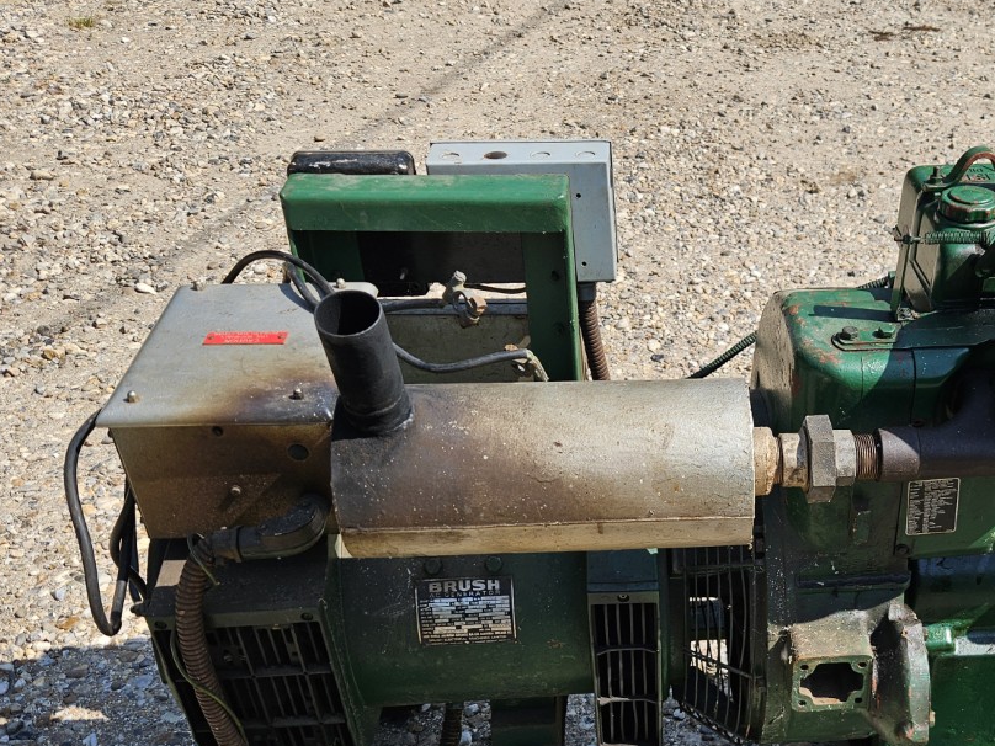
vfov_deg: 34.5
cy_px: 540
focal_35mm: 41
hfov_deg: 44.3
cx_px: 739
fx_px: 1179
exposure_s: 1/1248
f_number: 1.8
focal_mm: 5.4
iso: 25
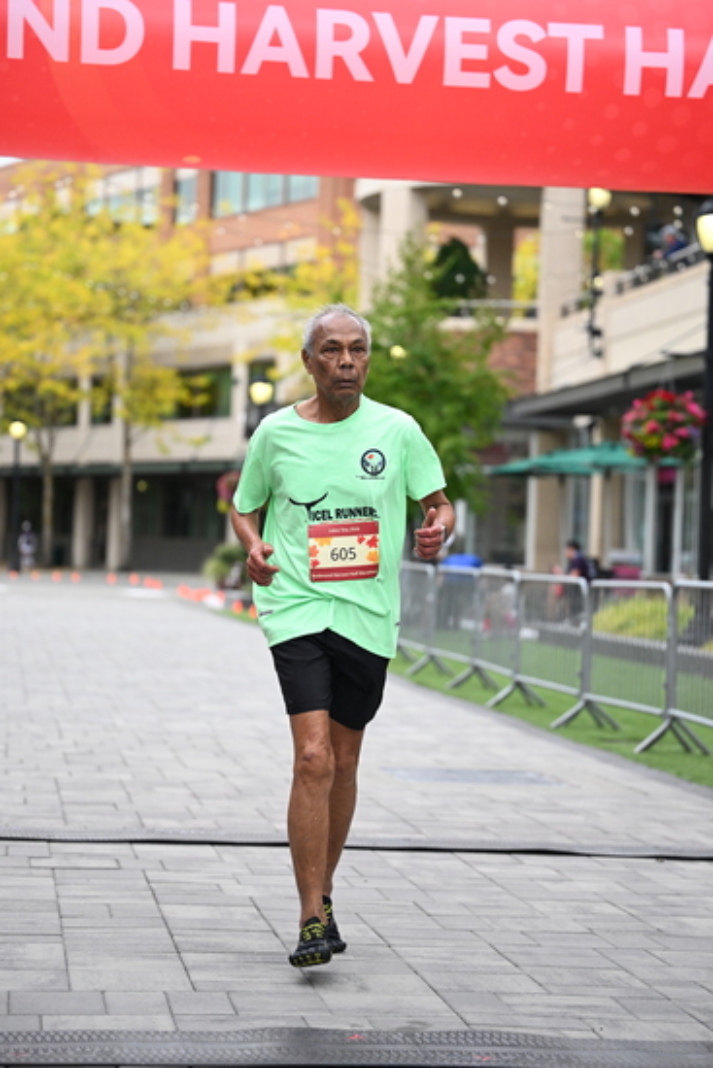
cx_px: 356
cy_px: 534
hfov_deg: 16.1
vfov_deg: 23.9
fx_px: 2523
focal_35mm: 85
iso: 1600
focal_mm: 85
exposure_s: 1/5000
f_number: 2.8
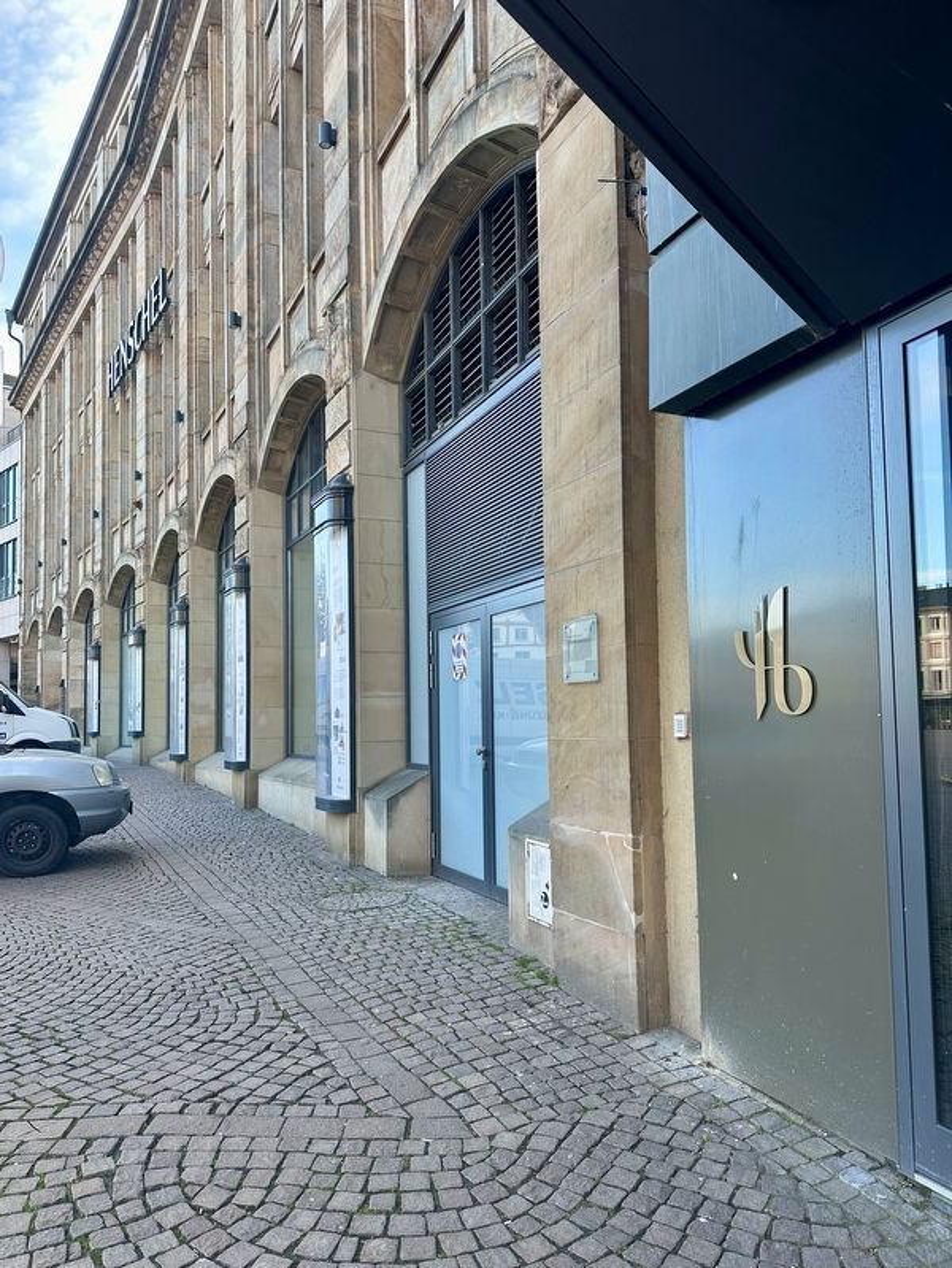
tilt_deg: +6.5
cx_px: 476
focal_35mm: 24
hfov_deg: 56.9
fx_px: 879
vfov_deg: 71.6
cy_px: 634
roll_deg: +0.8
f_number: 1.78
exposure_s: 1/294
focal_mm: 6.86
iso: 80
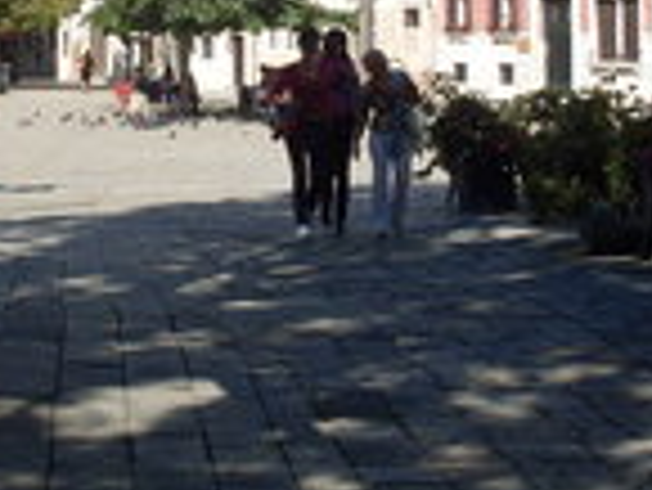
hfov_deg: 18.6
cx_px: 211
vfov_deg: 14.0
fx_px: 1979
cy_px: 49
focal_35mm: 105
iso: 80
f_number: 8.4
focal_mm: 6.3
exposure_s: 1/180
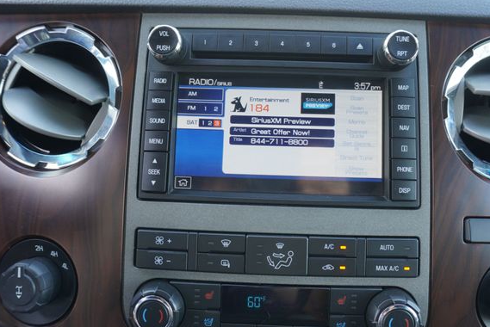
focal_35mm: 27
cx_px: 264
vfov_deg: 47.9
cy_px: 146
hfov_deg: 67.3
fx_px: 368
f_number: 4
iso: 125
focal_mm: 16
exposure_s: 1/60
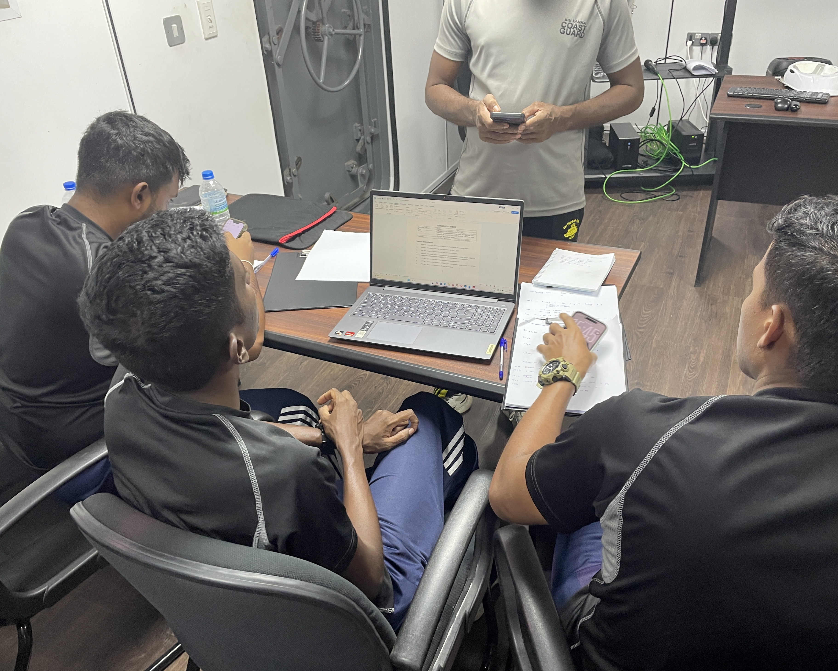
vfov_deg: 51.5
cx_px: 419
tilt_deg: -32.9
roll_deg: +3.0
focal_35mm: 28
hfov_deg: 62.2
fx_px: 695
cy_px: 338
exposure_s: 1/50
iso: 125
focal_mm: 4.2
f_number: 1.6
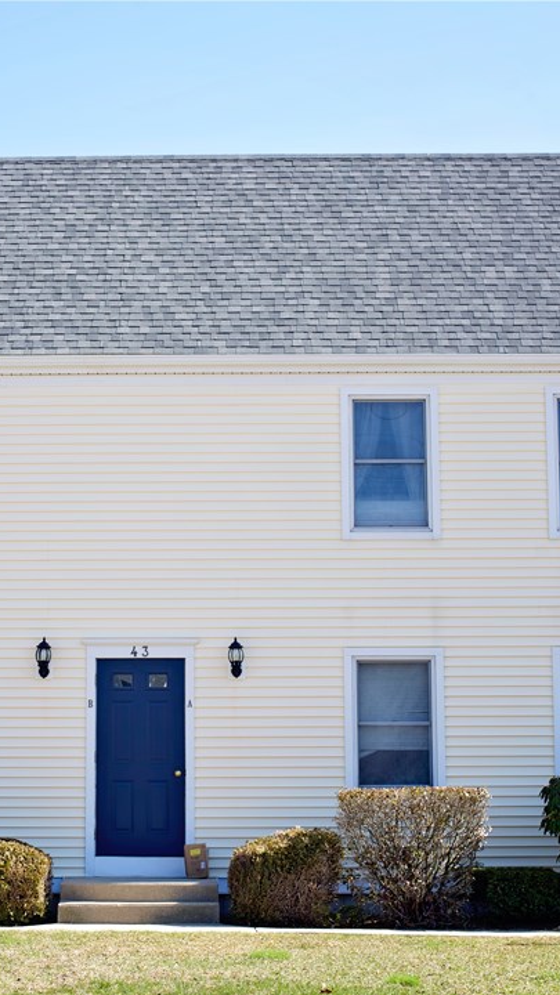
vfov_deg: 26.8
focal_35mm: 79
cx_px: 138
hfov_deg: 15.2
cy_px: 499
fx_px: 2085
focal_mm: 50
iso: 125
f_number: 8
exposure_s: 1/125
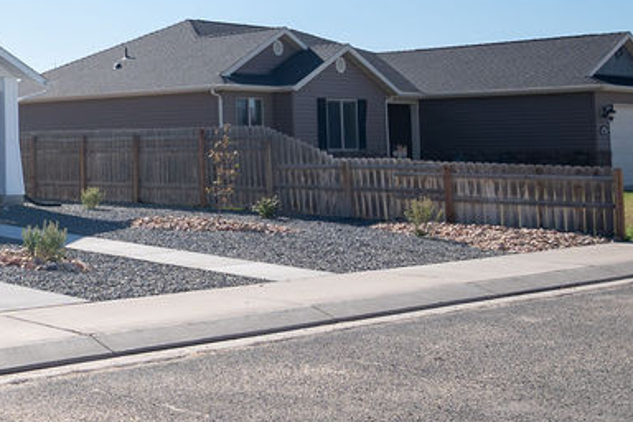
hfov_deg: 28.7
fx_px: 985
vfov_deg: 23.9
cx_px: -204
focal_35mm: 56
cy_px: 91
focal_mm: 14
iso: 100
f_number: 4
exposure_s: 1/800
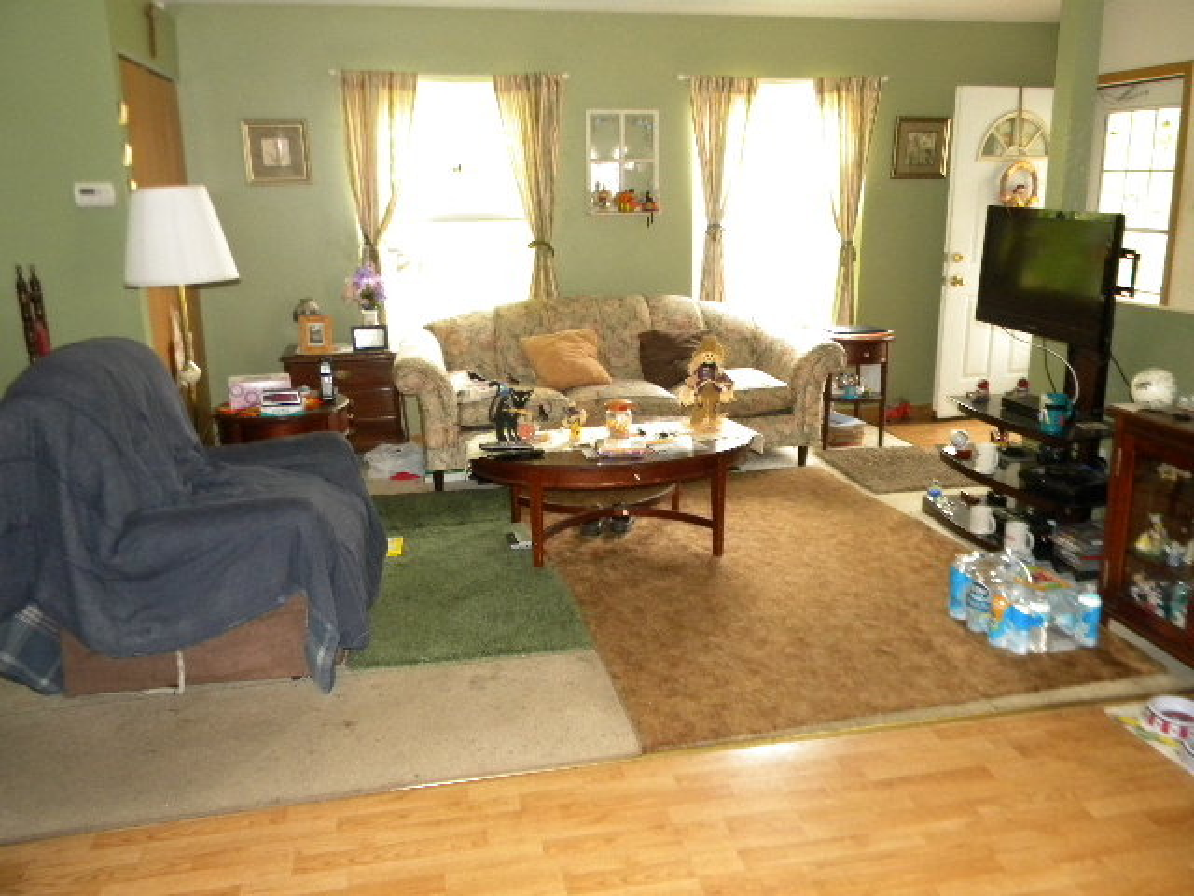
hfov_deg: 63.4
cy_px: 448
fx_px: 966
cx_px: 597
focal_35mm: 28
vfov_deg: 49.7
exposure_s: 1/26
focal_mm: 5
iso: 400
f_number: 3.5
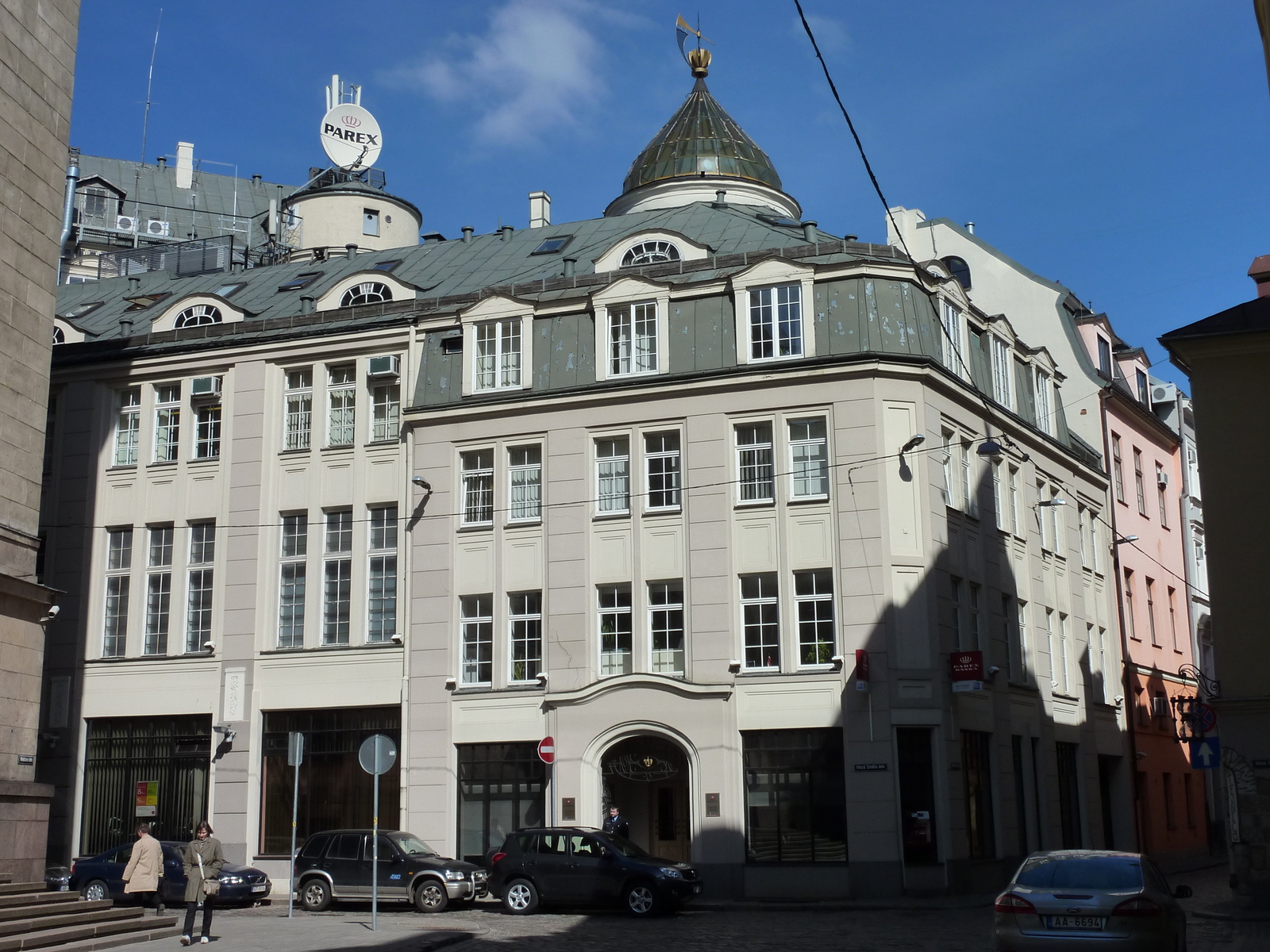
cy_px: 476
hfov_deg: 44.8
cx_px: 635
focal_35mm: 42
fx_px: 1541
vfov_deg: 34.3
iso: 125
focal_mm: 6.9
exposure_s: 1/640
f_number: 5.6
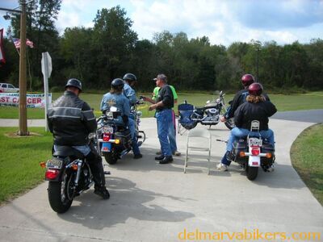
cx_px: 162
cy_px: 121
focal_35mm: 38
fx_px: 355
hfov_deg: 49.0
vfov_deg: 37.7
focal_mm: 6.3
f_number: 3.2
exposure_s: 1/423
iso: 50
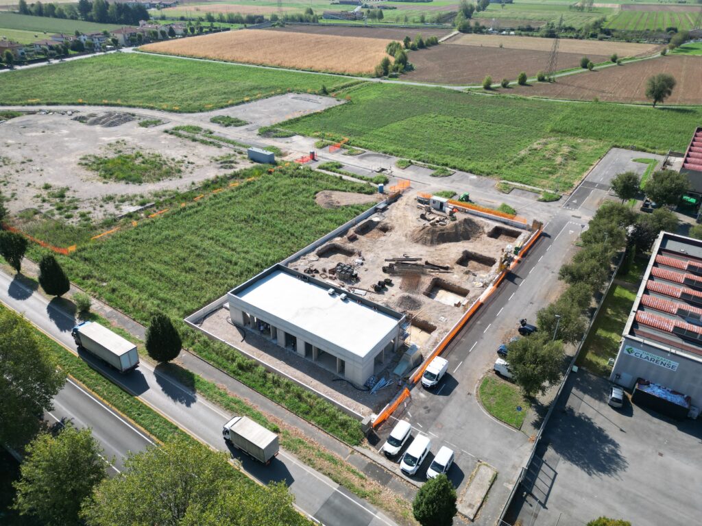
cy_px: 263
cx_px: 351
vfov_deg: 56.8
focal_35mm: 24
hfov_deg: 71.6
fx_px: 487
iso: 150
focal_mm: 6.72
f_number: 1.7
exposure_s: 1/2500
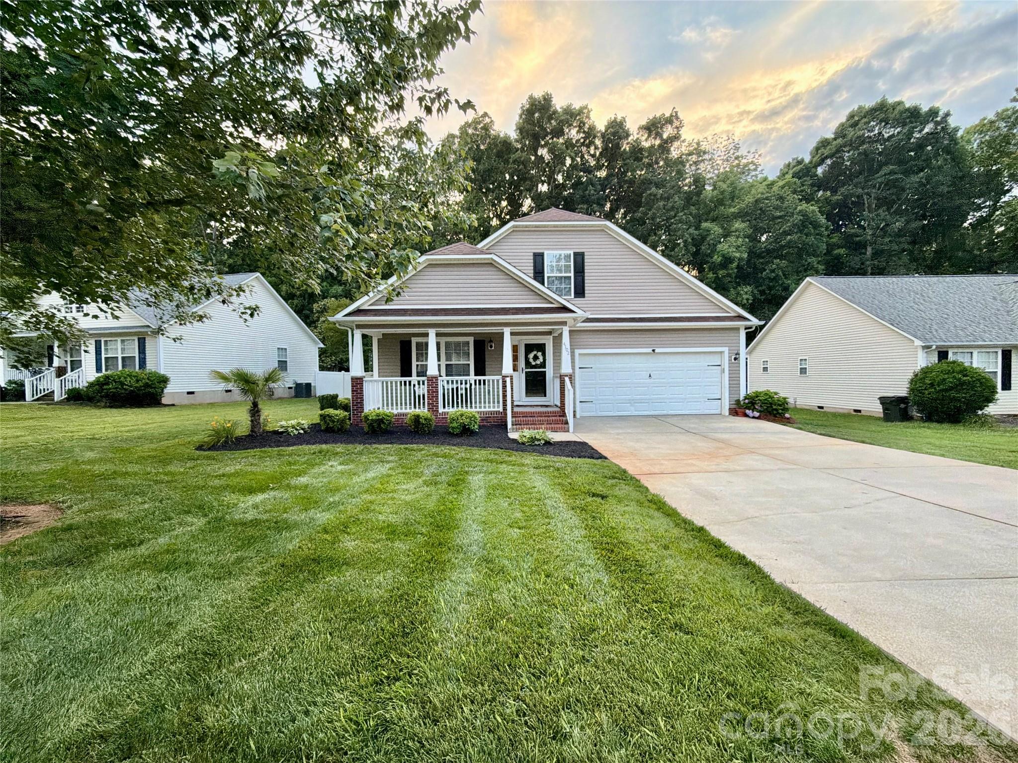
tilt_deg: -0.7
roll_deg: +0.6
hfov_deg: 102.1
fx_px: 412
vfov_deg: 85.7
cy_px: 382
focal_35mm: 14
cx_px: 509
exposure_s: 1/121
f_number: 2.2
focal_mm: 2.22
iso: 320
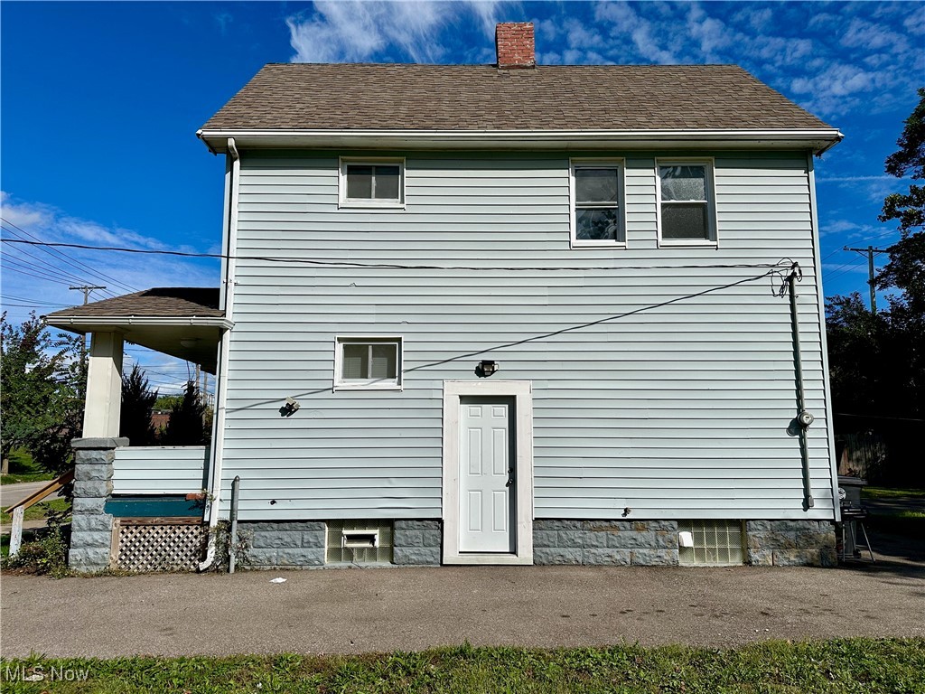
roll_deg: -0.3
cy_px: 347
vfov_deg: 56.8
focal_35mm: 24
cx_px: 462
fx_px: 641
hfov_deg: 71.6
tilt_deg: +9.1
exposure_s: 1/12048
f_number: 1.78
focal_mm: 6.86
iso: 80
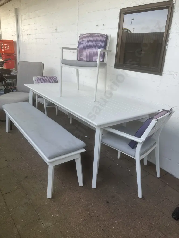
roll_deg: -3.2
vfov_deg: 63.4
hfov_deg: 49.7
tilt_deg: -17.0
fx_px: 193
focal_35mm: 28
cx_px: 90
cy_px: 119
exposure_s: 1/122
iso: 25
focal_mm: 3.99
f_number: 1.8
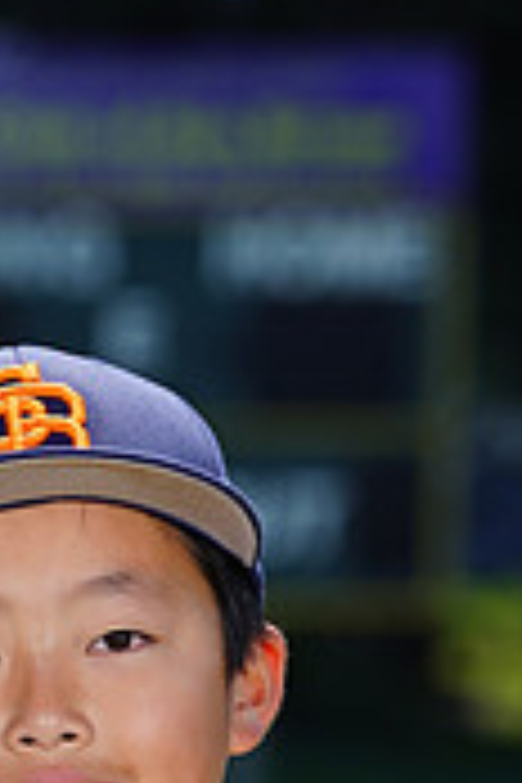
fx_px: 16420
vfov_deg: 2.7
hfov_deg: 1.8
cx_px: -101
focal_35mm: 755
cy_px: 1062
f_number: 8
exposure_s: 1/250
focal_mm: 226
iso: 100
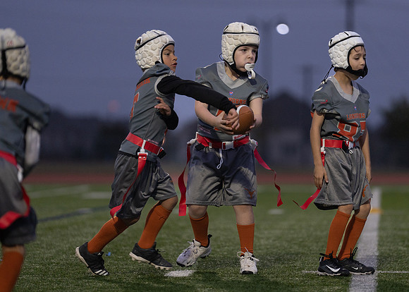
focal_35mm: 245
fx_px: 2848
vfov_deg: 5.9
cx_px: 238
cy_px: 138
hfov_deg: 8.2
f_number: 2.8
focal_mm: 200
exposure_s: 1/800
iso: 1250
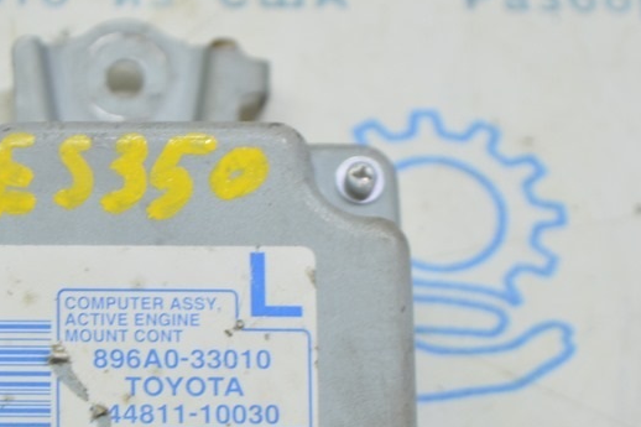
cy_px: 296
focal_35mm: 163
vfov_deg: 8.4
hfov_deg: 12.6
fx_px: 2901
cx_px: 136
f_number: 5.6
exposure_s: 1/20
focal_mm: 55
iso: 400
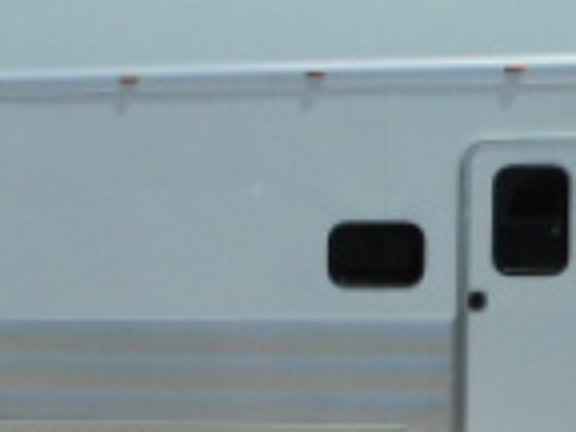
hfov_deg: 18.8
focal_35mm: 102
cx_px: 4
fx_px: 1697
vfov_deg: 14.2
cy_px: 456
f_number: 6
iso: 125
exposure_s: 1/1000
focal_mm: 4
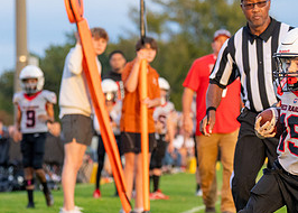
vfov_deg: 4.3
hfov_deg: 6.1
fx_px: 2810
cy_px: 173
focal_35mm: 332
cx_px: 267
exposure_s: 1/1600
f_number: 2.8
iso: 1000
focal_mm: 102
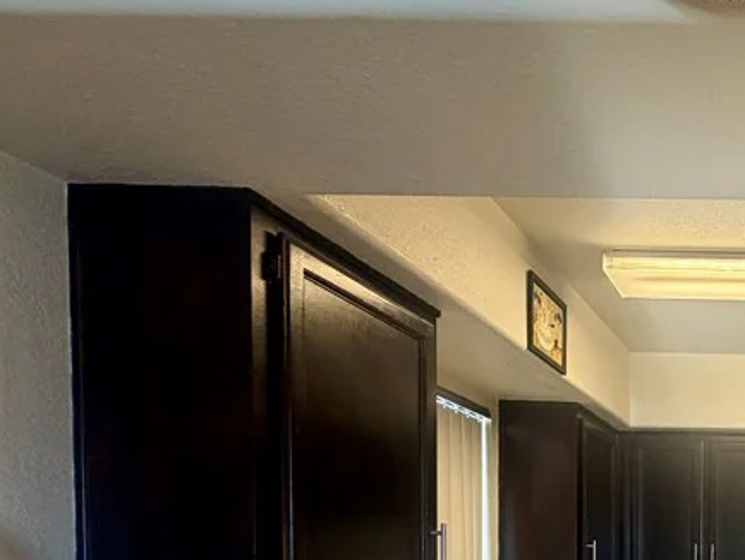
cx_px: 829
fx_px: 711
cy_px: 587
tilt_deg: -2.0
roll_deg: -1.1
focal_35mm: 33
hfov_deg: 42.7
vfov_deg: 37.3
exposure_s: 1/60
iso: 200
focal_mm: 2.22
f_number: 2.2
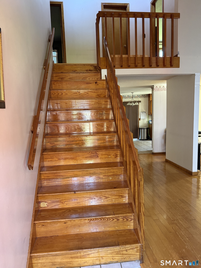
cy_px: 134
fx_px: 186
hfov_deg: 56.8
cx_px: 100
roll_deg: +1.9
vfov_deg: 71.6
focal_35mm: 24
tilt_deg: -5.9
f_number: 1.78
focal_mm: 6.76
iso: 500
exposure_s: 1/60
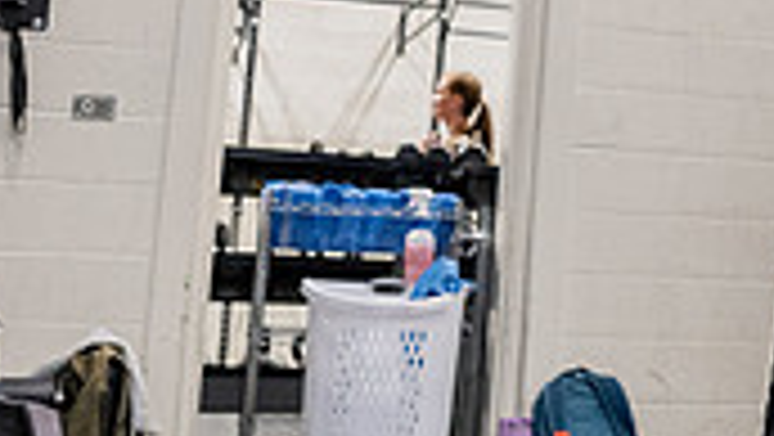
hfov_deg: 23.3
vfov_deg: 14.0
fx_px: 1746
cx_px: 878
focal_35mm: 85
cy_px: -7
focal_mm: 24
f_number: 2.8
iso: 4000
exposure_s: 1/250
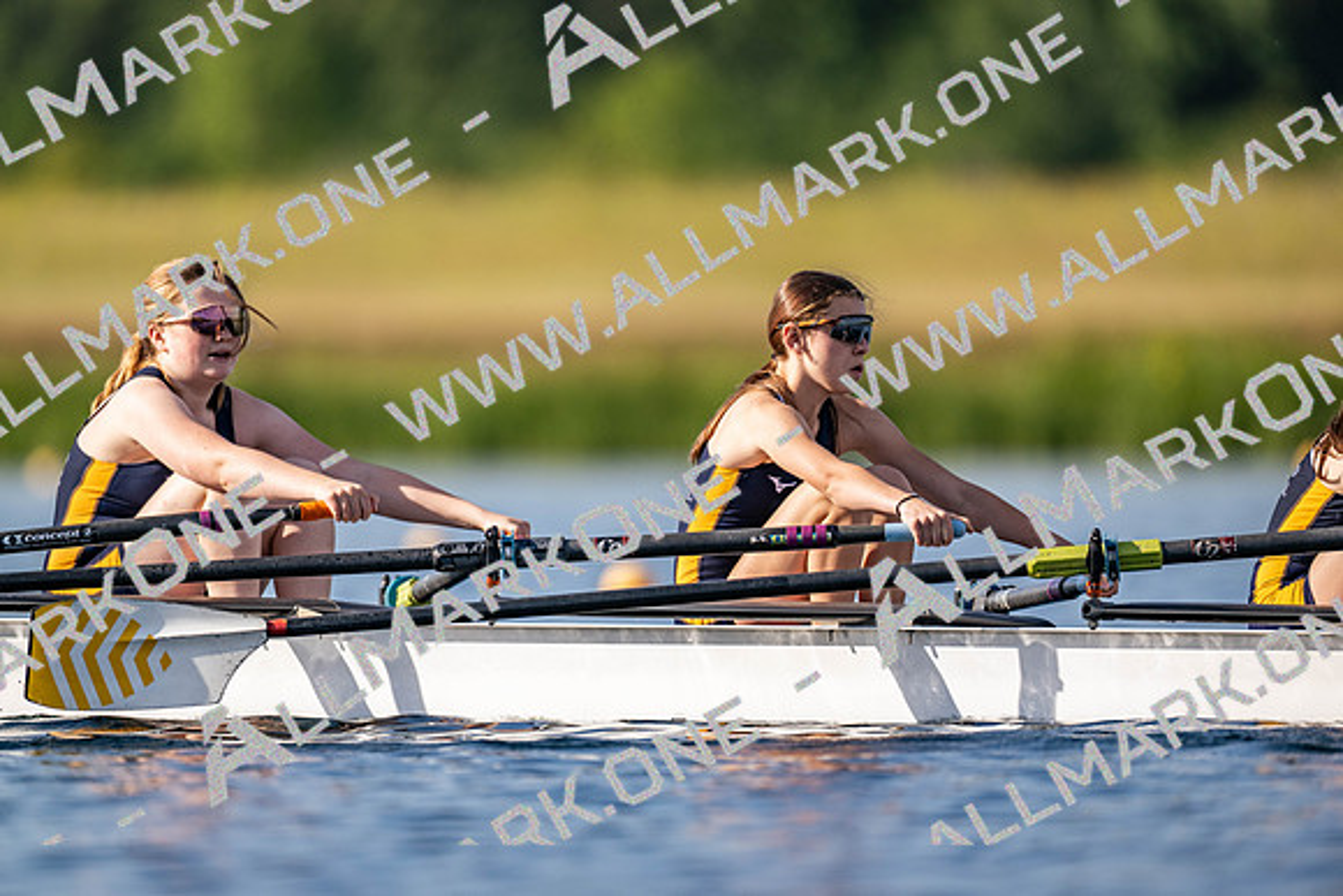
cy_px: 448
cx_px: 672
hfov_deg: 3.4
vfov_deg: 2.3
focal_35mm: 600
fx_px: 22388
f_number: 4
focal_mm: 600
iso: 250
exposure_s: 1/2500
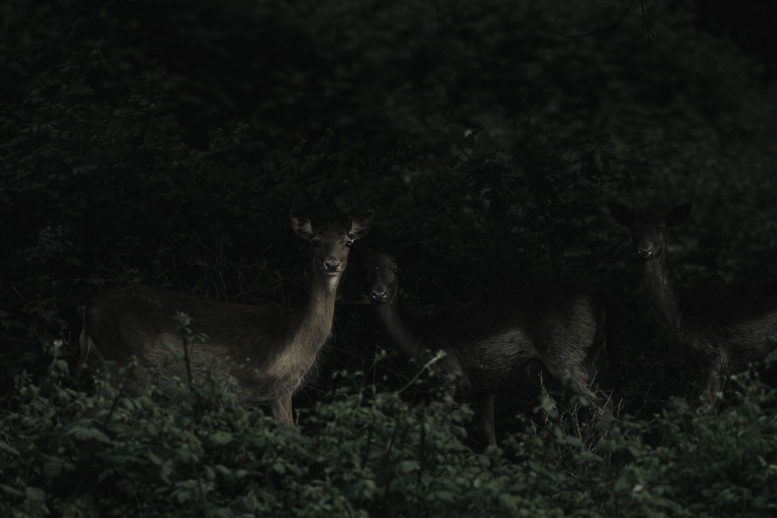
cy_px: 259
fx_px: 15107
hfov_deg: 2.9
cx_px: 388
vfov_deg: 2.0
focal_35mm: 700
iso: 12800
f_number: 6.3
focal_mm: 467
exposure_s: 1/1250
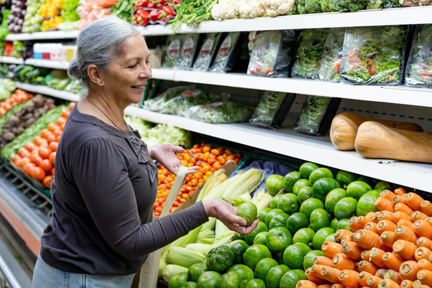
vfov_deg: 27.0
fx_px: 600
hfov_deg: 39.6
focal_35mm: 50
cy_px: 144
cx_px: 216
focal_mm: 50
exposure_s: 1/125
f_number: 2.8
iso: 1250
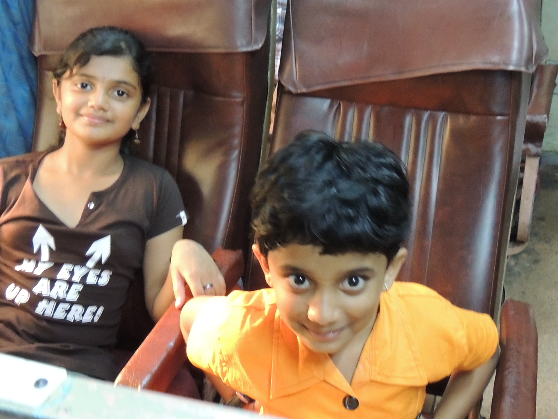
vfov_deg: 30.9
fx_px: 758
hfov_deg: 40.4
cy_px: 201
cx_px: 309
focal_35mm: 47
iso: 720
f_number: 3
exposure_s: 1/8
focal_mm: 4.3
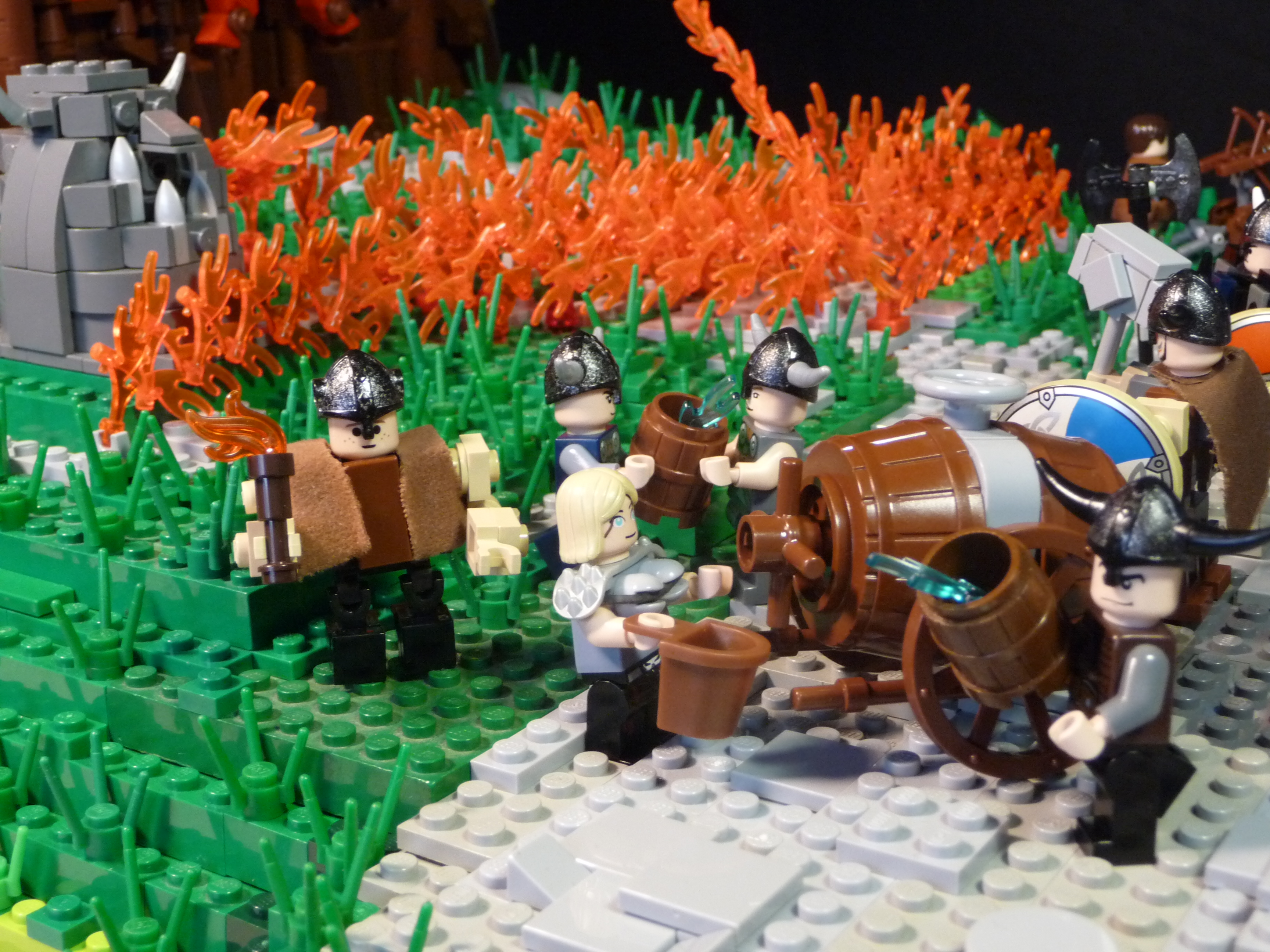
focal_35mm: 50
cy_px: 476
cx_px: 635
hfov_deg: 38.2
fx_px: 1834
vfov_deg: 29.1
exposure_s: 1/20
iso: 400
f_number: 4.2
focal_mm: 8.5
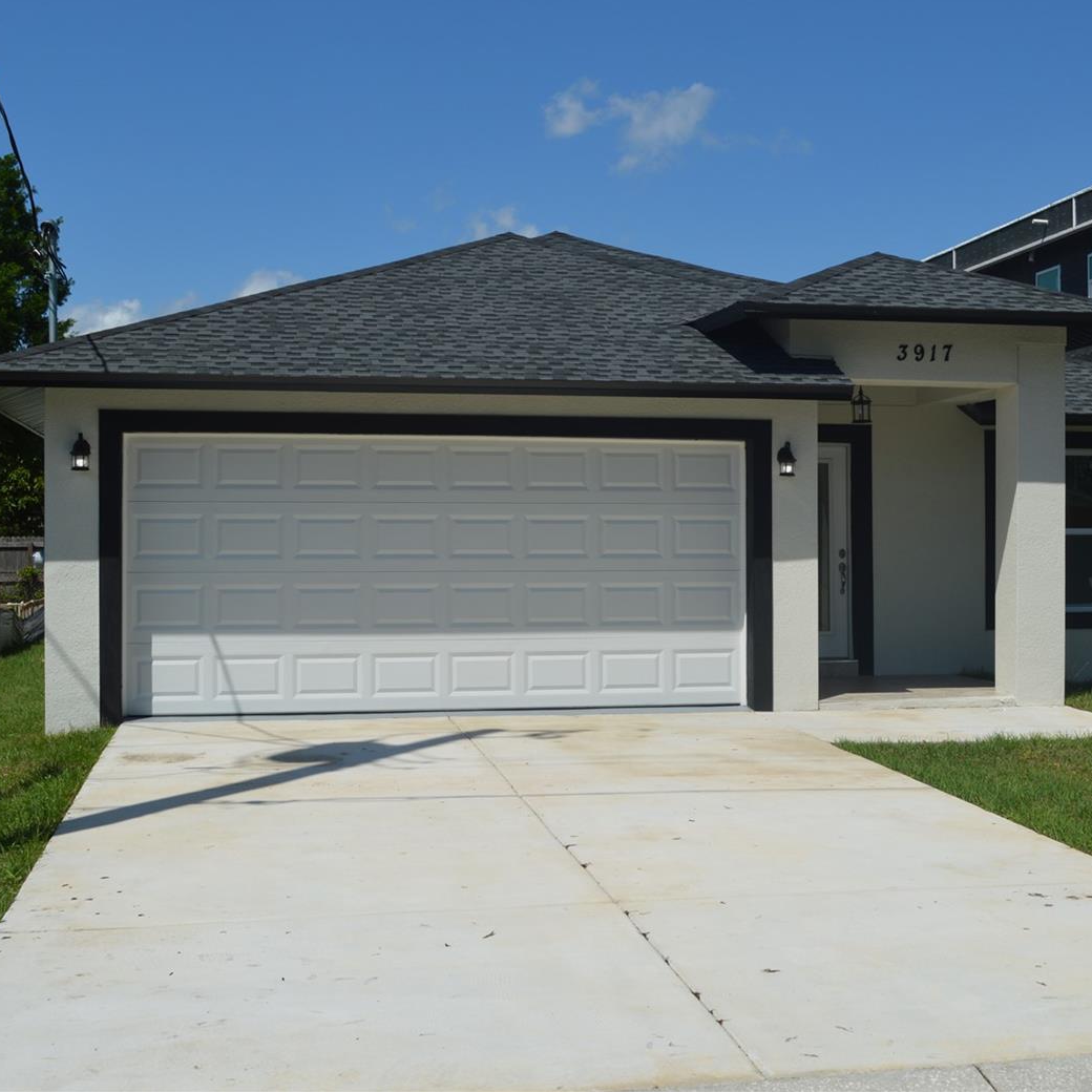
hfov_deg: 36.0
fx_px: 1677
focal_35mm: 47
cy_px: 535
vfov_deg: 36.1
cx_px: 629
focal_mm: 24
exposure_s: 1/320
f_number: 9
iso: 100
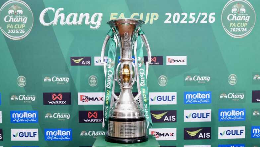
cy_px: 72
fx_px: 207
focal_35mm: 30
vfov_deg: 38.9
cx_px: 127
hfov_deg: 64.3
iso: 2000
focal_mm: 19
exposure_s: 1/125
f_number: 4
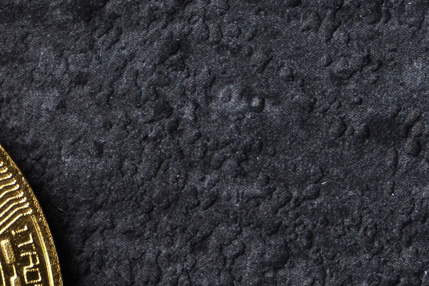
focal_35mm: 1459
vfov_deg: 0.9
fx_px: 17389
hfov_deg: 1.4
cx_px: -121
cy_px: 249
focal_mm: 270
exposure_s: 1/160
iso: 100
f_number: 9
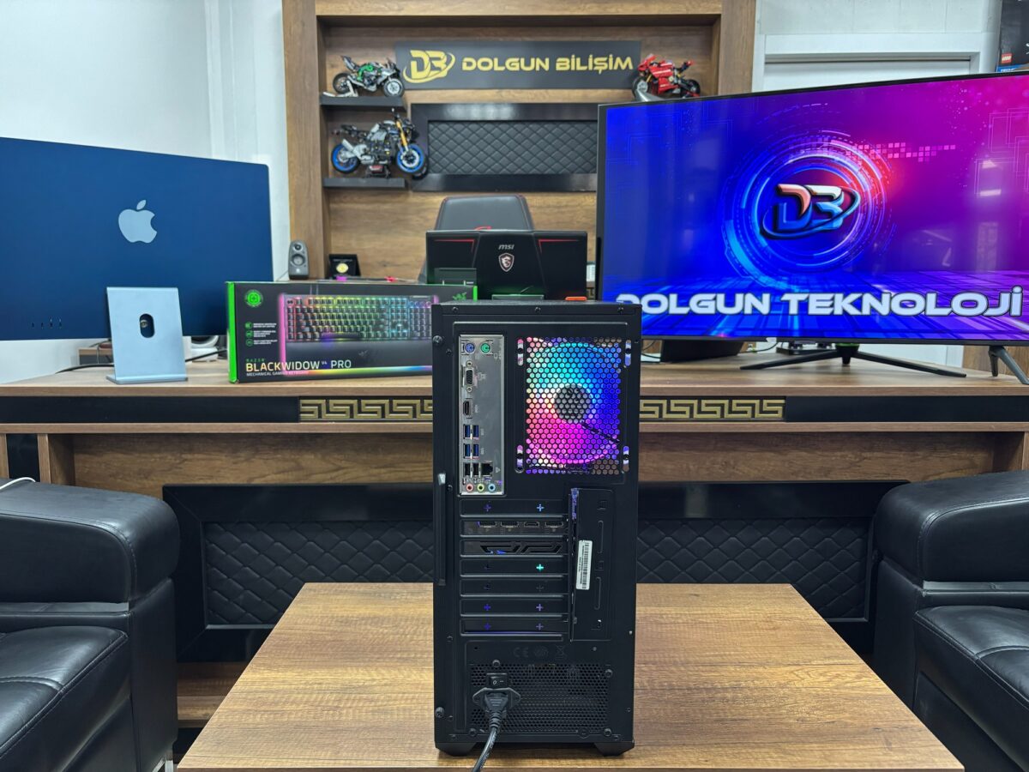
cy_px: 386
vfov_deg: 53.1
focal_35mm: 26
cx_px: 514
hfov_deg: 67.3
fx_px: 773
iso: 250
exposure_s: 1/50
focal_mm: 5.96
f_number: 1.6
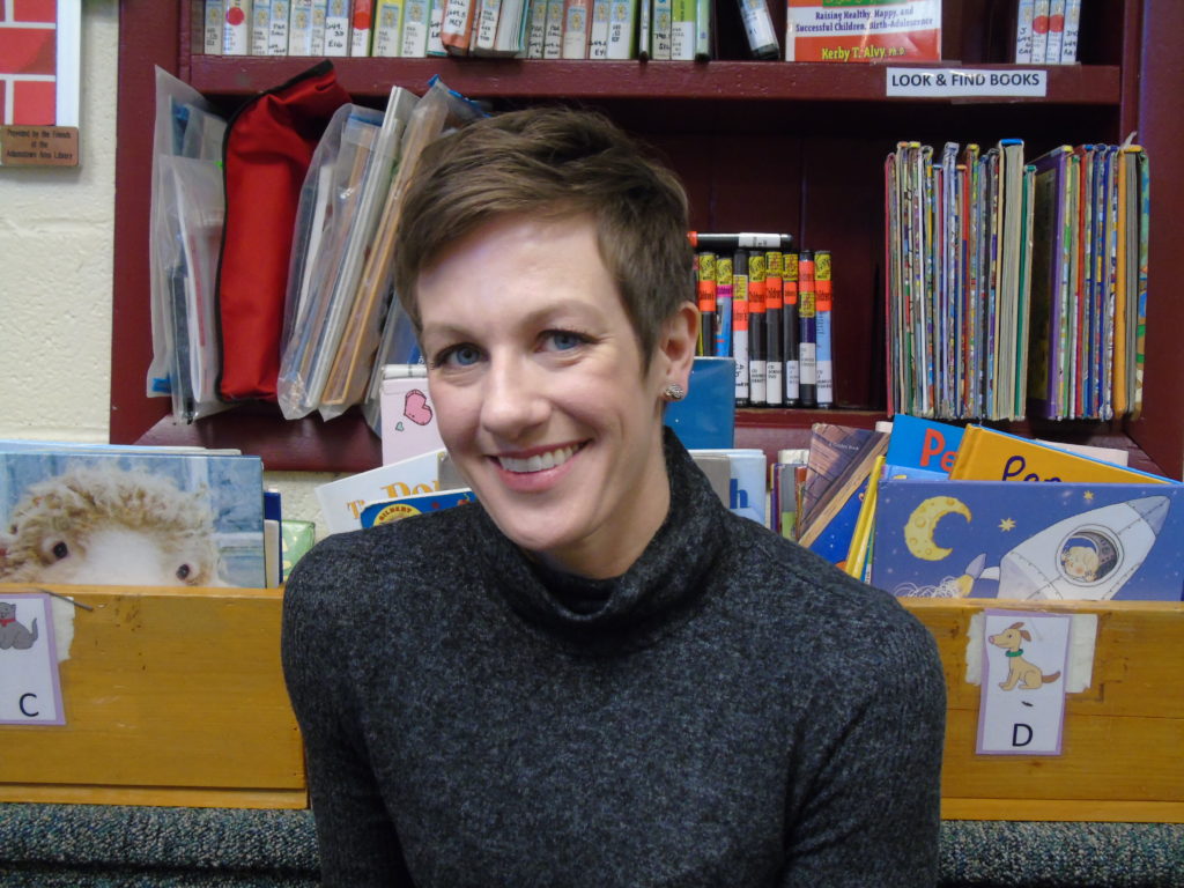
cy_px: 444
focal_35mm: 46
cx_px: 592
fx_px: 1573
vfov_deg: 31.5
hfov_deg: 41.2
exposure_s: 1/25
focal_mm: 8.2
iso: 400
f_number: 4.1
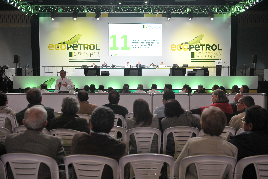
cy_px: 90
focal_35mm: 31
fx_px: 231
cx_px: 134
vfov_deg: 42.3
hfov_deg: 60.3
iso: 640
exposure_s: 1/80
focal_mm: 31
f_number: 3.2
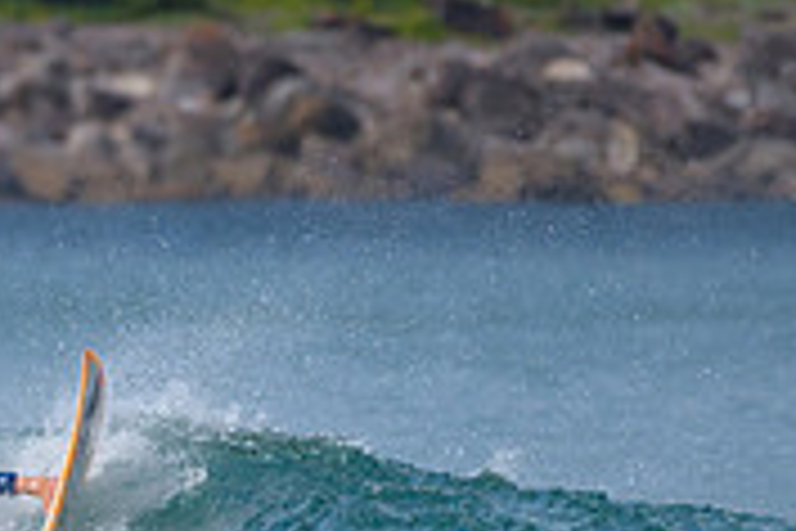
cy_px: 562
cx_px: -324
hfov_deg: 1.0
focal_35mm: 2013
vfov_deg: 0.7
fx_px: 44506
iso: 180
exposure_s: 1/2000
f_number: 5.6
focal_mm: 500
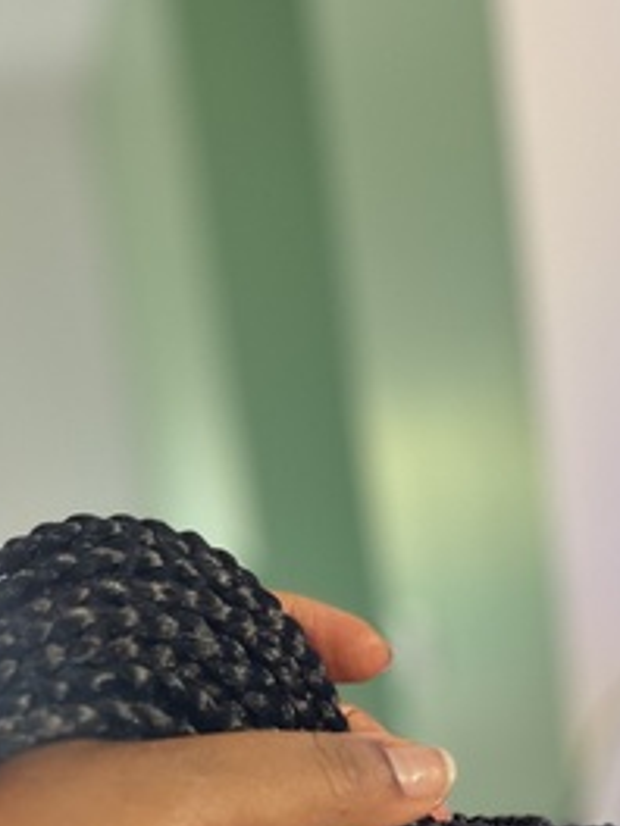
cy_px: 735
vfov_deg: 31.3
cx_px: 354
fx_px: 1409
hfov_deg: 24.8
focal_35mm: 59
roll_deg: +8.7
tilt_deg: -10.7
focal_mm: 5.1
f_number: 1.6
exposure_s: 1/59
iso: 400
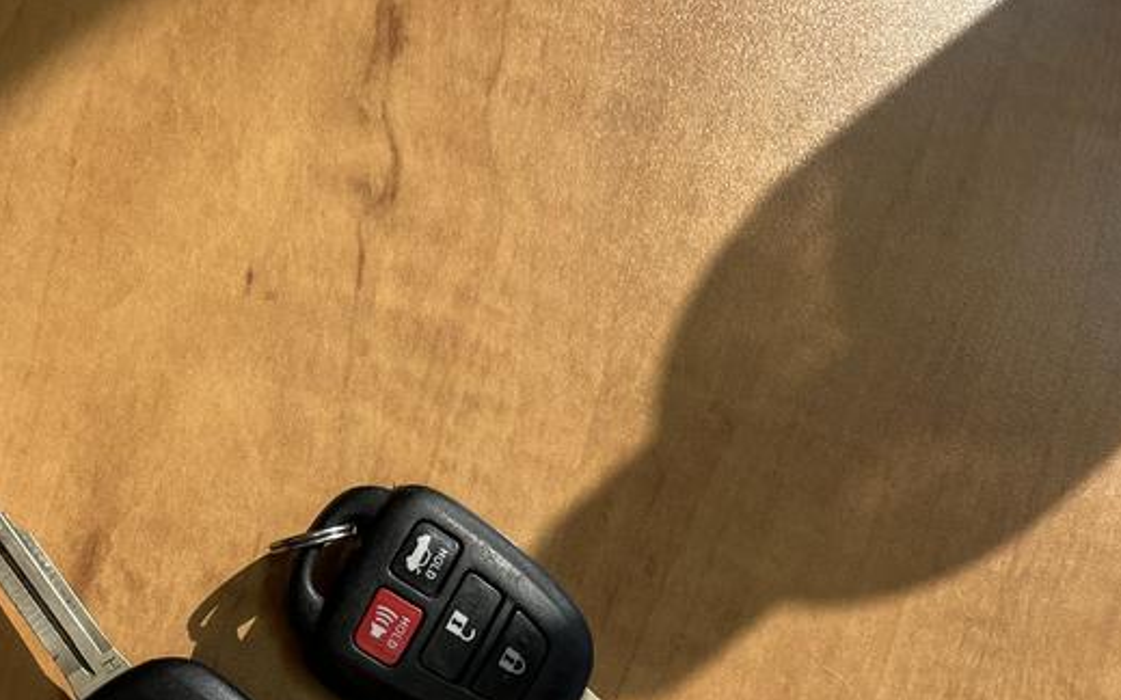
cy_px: 823
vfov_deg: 23.3
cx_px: 359
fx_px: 1558
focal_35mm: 51
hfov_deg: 39.0
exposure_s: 1/1056
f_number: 1.6
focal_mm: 5.1
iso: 50
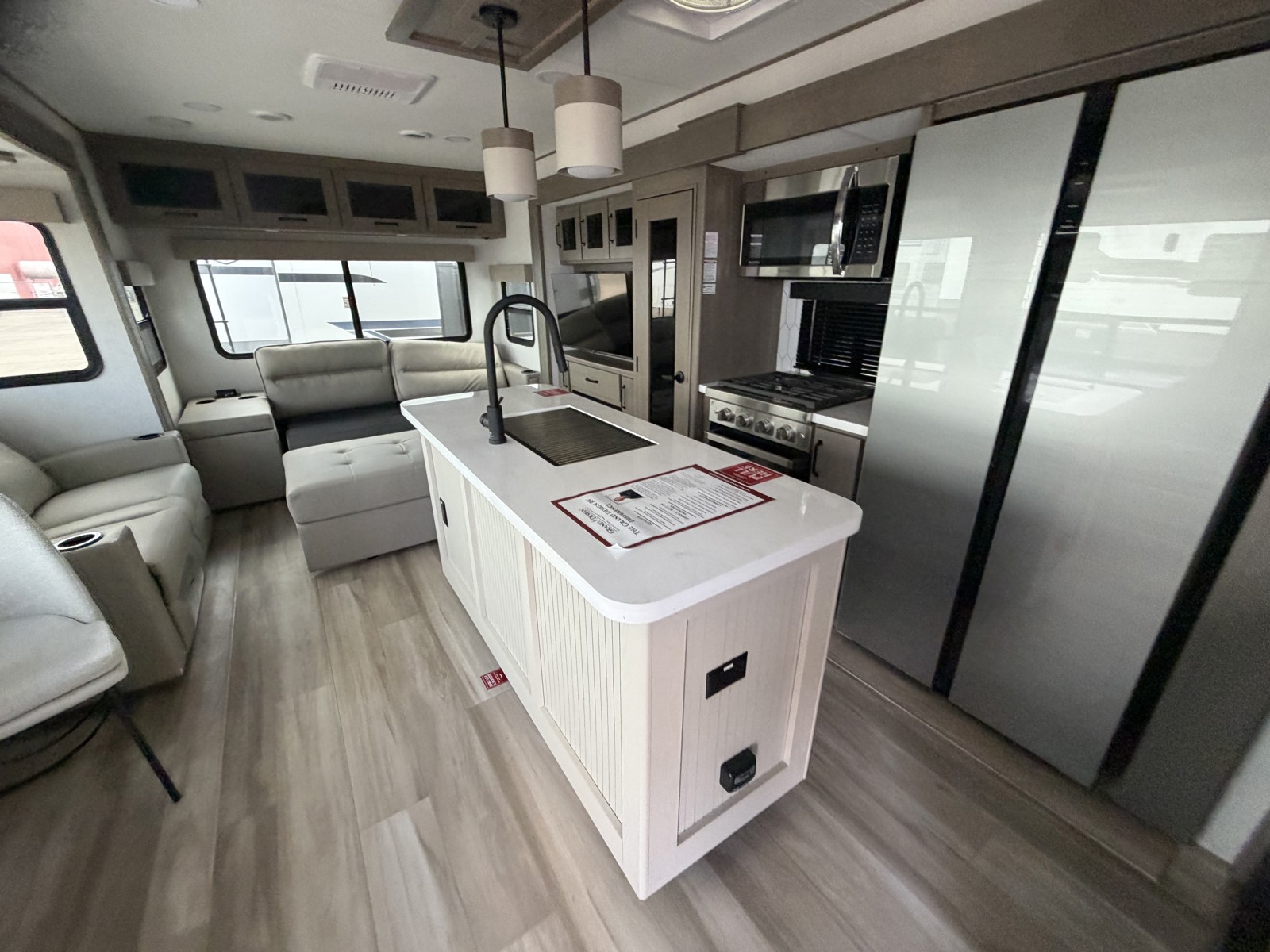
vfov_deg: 85.7
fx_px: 514
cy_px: 476
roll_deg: +0.7
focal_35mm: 14
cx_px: 635
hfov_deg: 102.1
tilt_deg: -20.3
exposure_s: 1/121
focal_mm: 2.22
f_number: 2.2
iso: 250
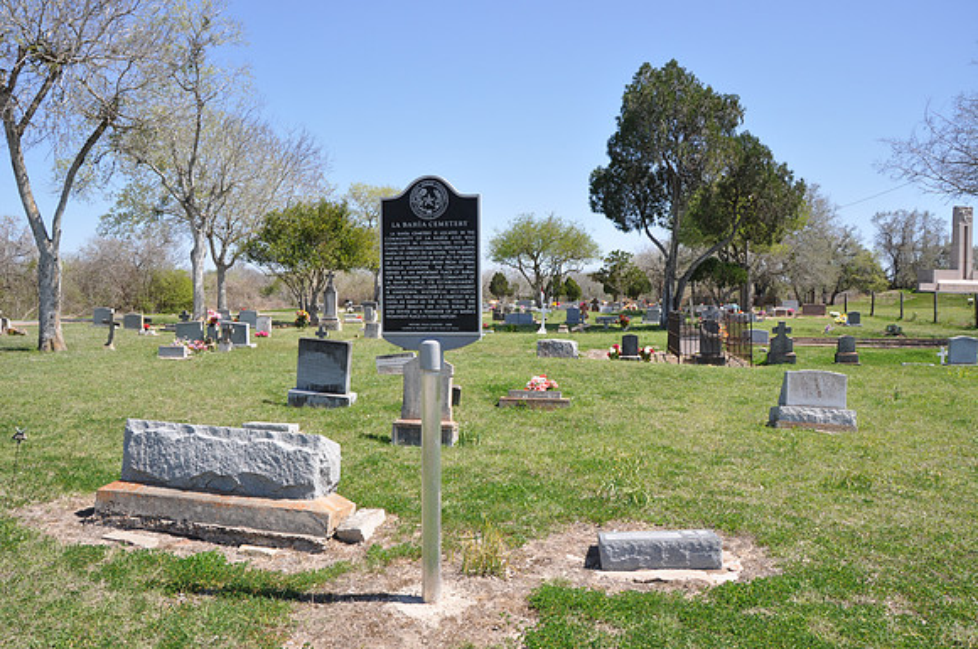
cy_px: 324
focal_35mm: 27
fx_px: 732
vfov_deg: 47.8
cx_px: 489
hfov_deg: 67.5
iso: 200
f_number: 9
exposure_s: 1/80
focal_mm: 18
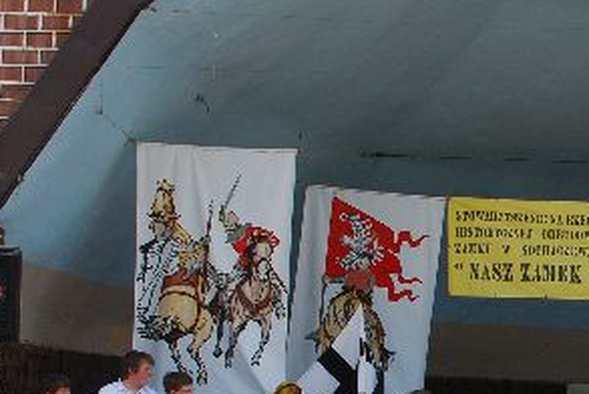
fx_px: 1474
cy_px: 363
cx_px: 681
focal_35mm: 90
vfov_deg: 15.0
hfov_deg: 21.2
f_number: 9
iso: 200
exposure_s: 1/100
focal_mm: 22
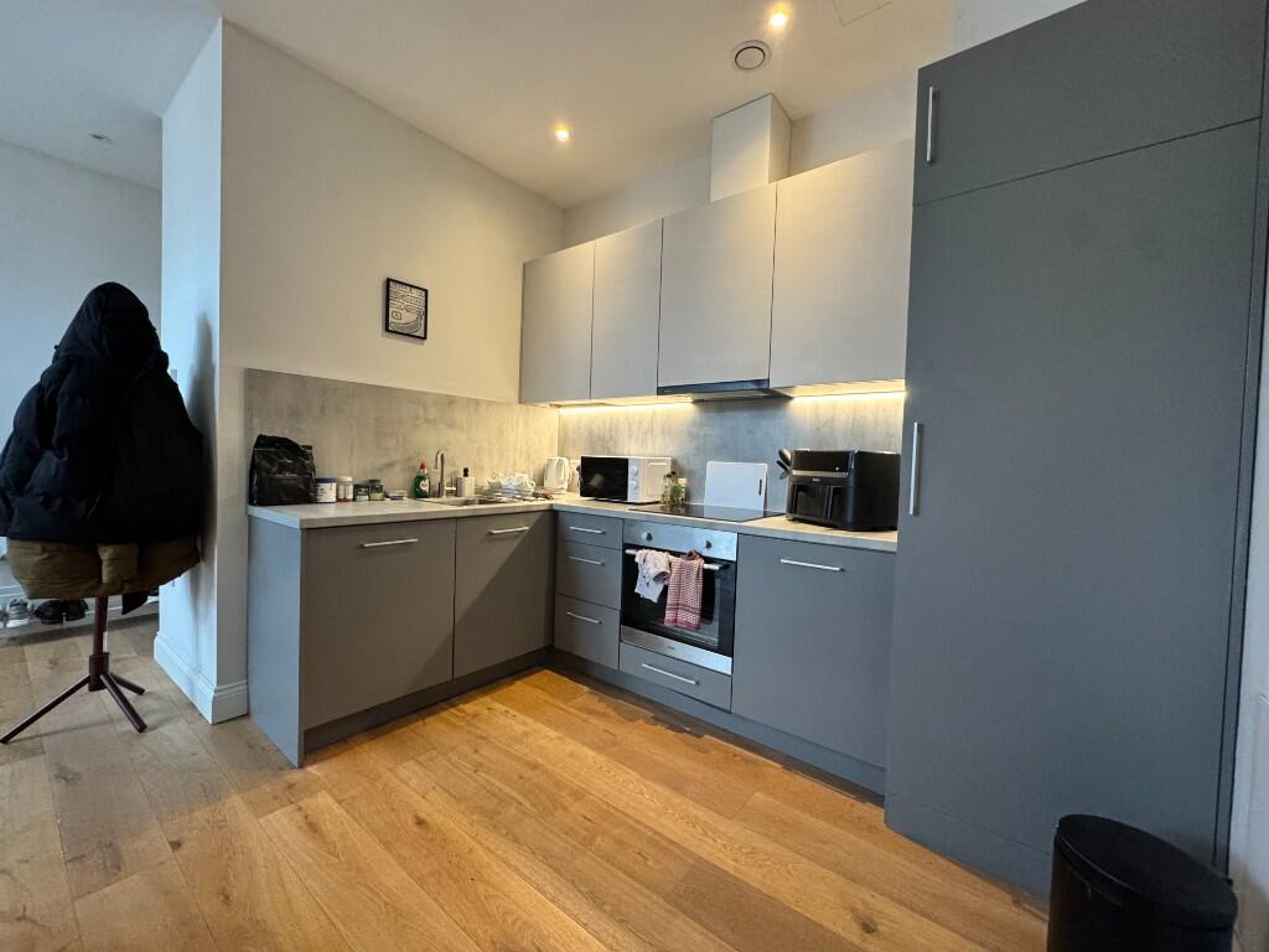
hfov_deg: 102.1
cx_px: 634
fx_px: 513
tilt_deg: -1.8
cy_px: 476
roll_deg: -1.8
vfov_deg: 85.7
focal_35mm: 14
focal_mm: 2.22
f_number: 2.2
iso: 400
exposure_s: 1/50
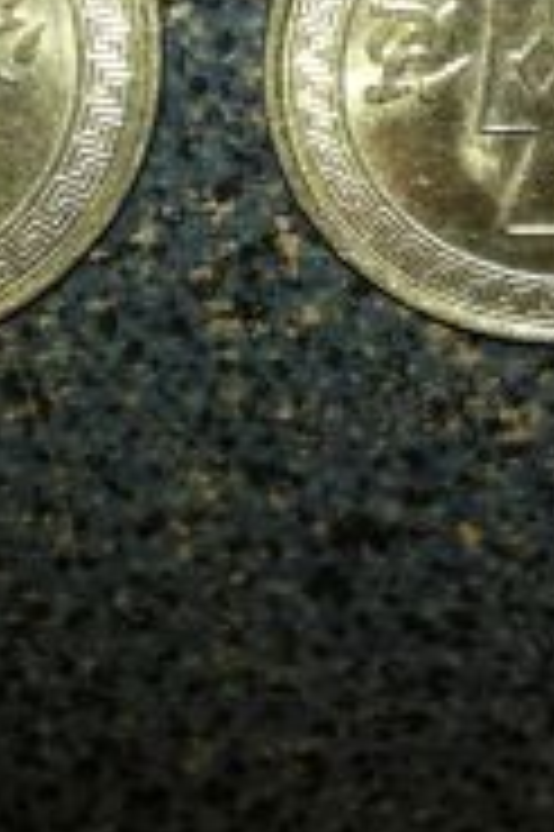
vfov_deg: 17.2
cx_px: 248
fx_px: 2729
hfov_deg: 11.6
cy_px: 126
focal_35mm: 118
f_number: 2.8
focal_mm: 3.85
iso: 80
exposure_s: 1/89
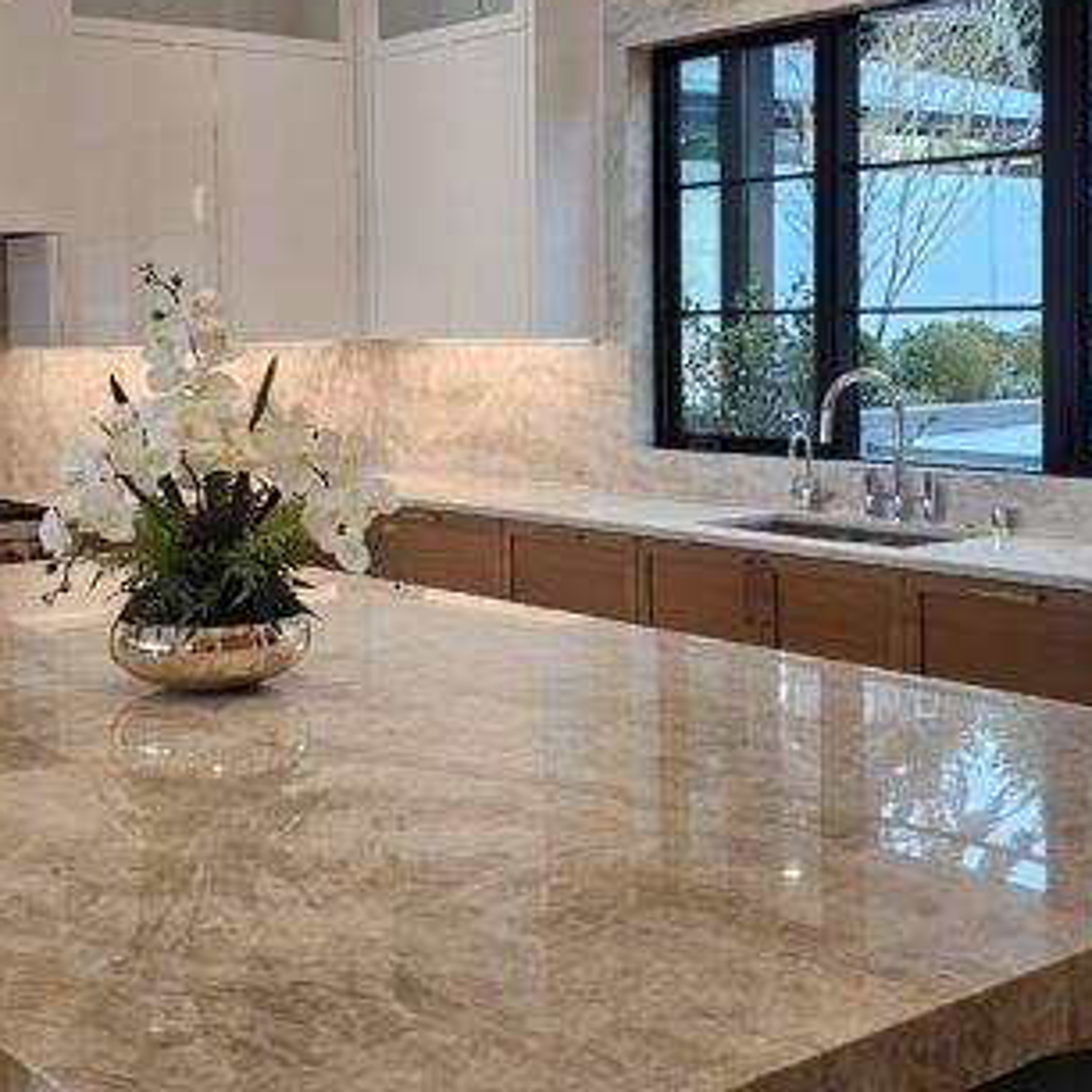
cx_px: 446
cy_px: 378
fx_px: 1820
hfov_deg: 33.3
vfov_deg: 33.2
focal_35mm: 51
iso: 100
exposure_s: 1/120
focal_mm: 6.3
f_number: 1.7
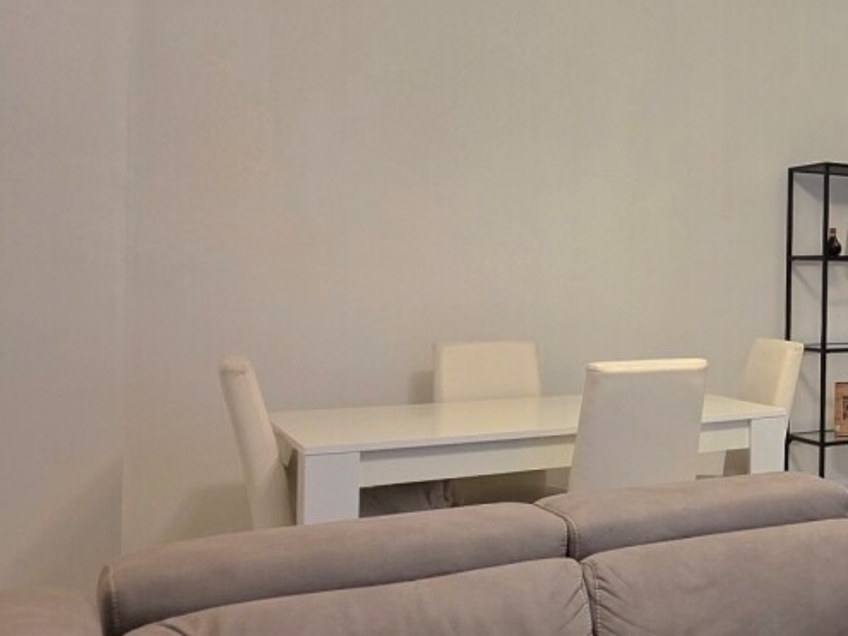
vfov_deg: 34.3
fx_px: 1029
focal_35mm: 42
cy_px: 264
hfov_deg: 33.3
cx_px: 1095
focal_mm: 2.2
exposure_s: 1/101
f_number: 1.9
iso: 100
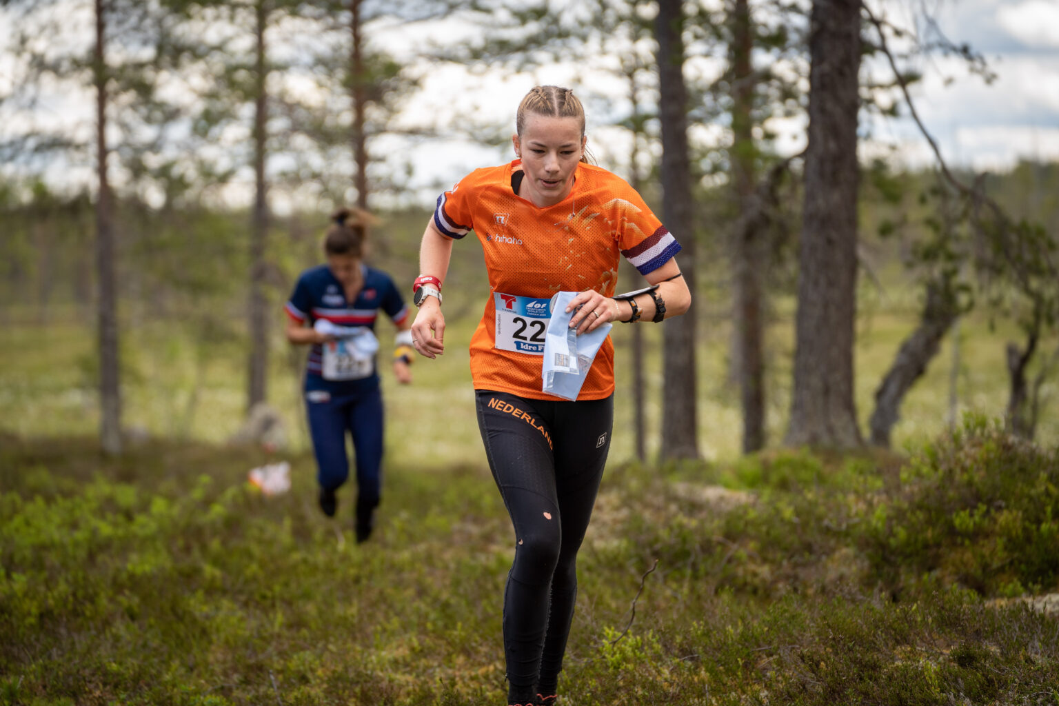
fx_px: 3559
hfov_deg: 16.9
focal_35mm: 121
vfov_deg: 11.3
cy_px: 353
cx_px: 530
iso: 400
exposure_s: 1/1600
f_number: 2.8
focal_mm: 121
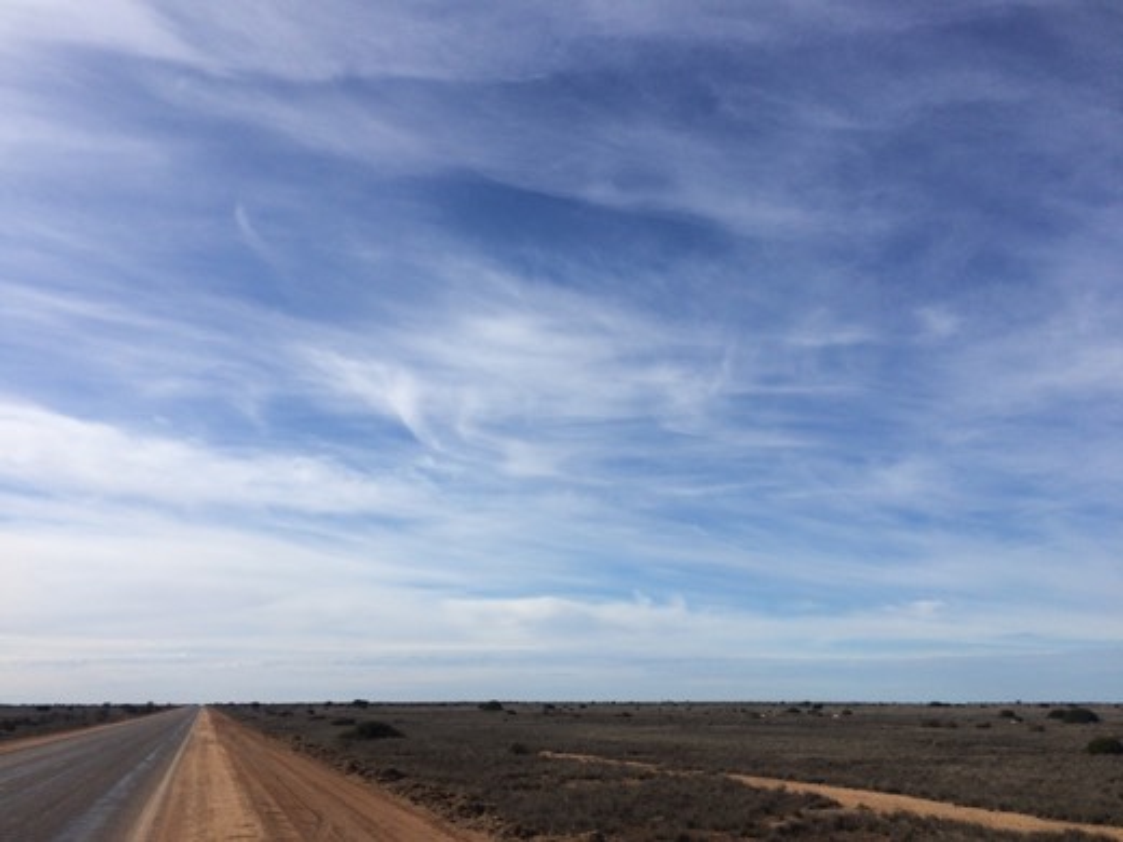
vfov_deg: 48.2
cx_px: 562
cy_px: 421
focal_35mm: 29
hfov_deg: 61.7
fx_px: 941
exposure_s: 1/4115
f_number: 2.2
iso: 32
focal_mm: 4.15
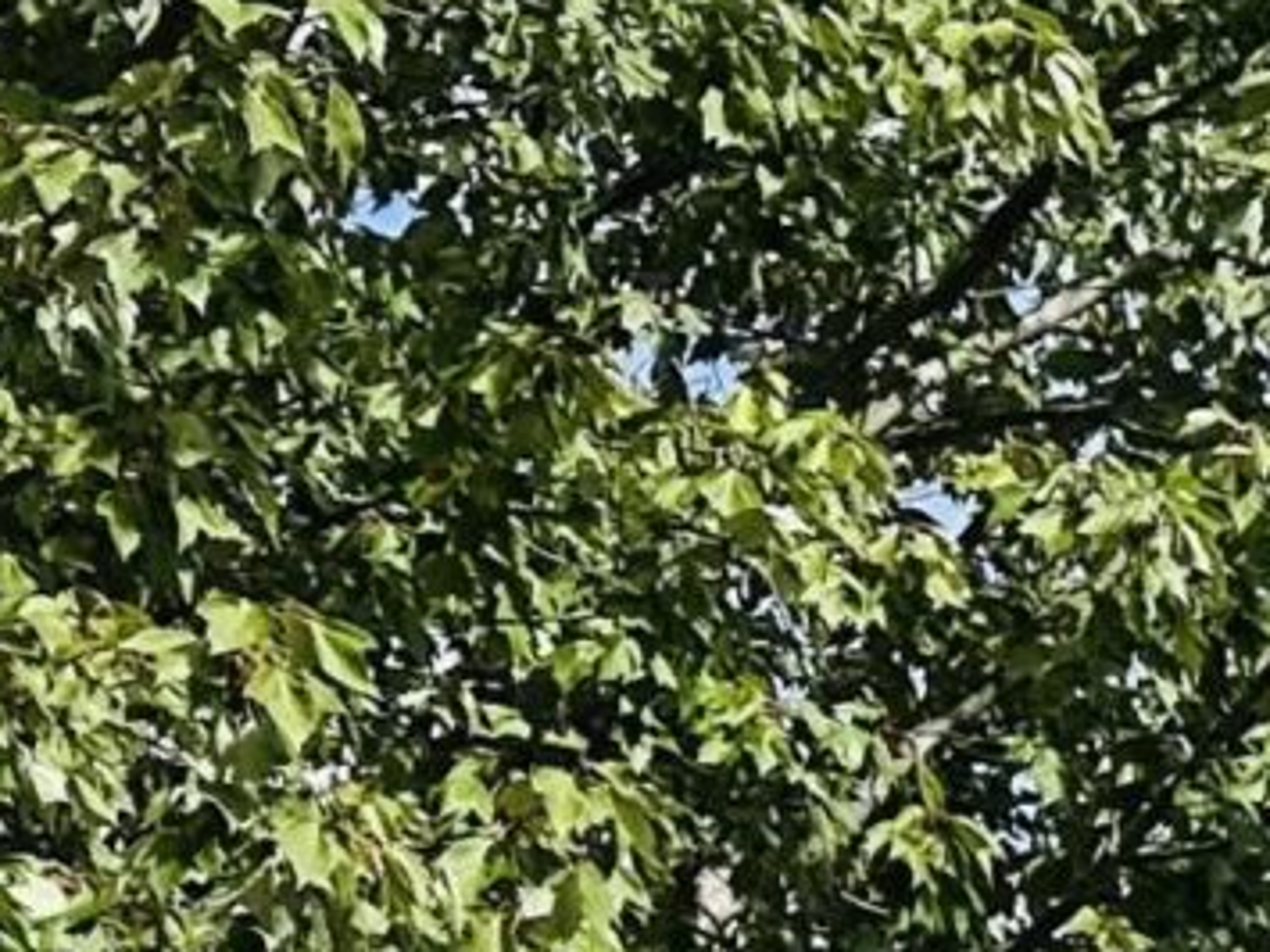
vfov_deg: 7.7
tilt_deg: +6.7
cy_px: 2595
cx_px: 4447
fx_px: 6345
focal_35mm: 173
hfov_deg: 8.4
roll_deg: -0.2
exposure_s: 1/5525
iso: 80
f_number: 1.78
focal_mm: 6.86
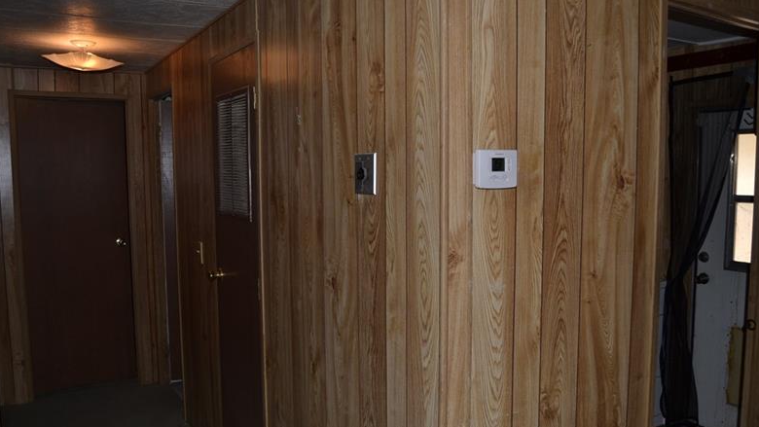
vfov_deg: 40.2
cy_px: 226
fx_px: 584
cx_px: 380
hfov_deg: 66.1
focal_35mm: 29
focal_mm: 18
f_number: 3.5
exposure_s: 1/200
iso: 100
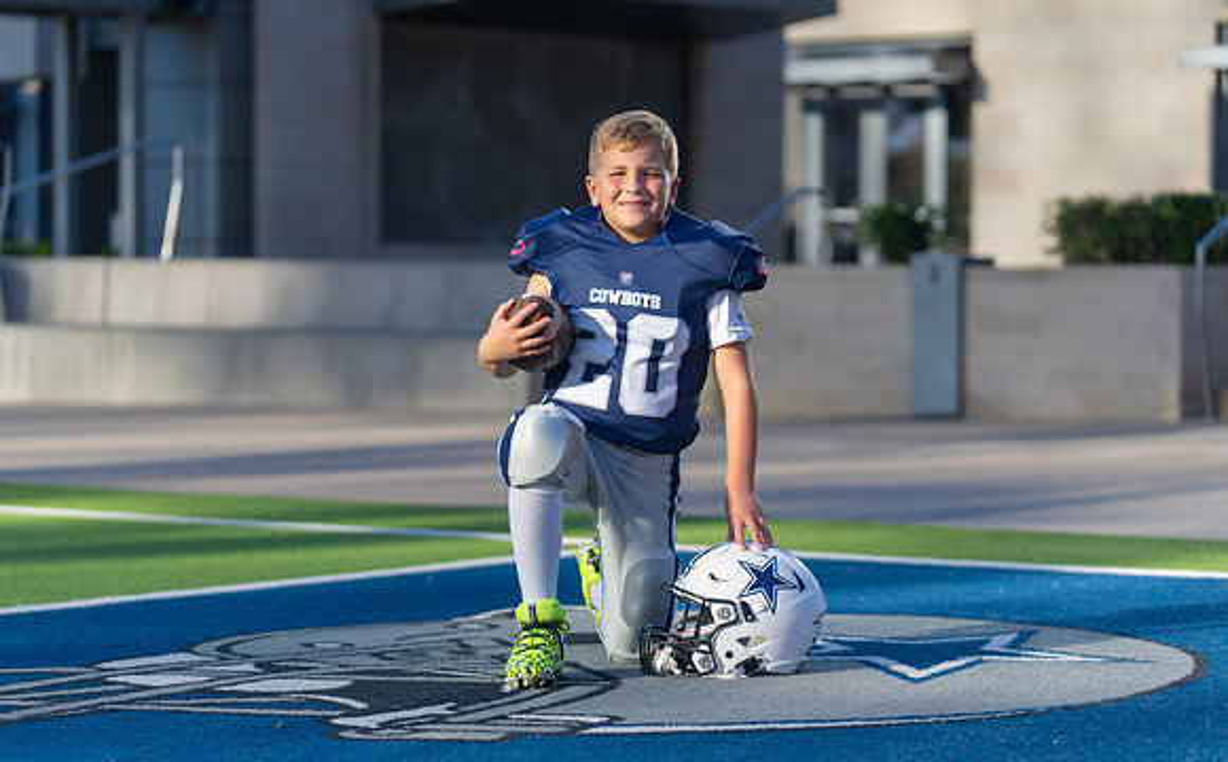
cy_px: 407
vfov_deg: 13.2
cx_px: 610
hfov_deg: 21.2
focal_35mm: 98
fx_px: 3282
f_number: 2.8
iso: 100
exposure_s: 1/800
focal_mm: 94
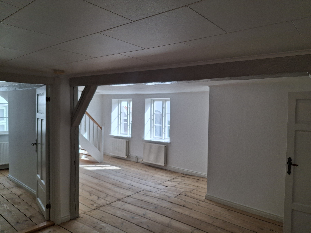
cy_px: 116
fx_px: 225
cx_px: 156
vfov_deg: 54.9
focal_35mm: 25
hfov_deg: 69.4
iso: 32
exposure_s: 1/180
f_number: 1.8
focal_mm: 4.69
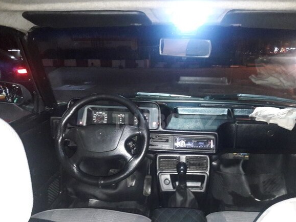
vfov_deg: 44.1
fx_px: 274
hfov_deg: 56.7
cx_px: 164
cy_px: 121
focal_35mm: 32
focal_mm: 3.7
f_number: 1.9
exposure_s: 1/17
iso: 400
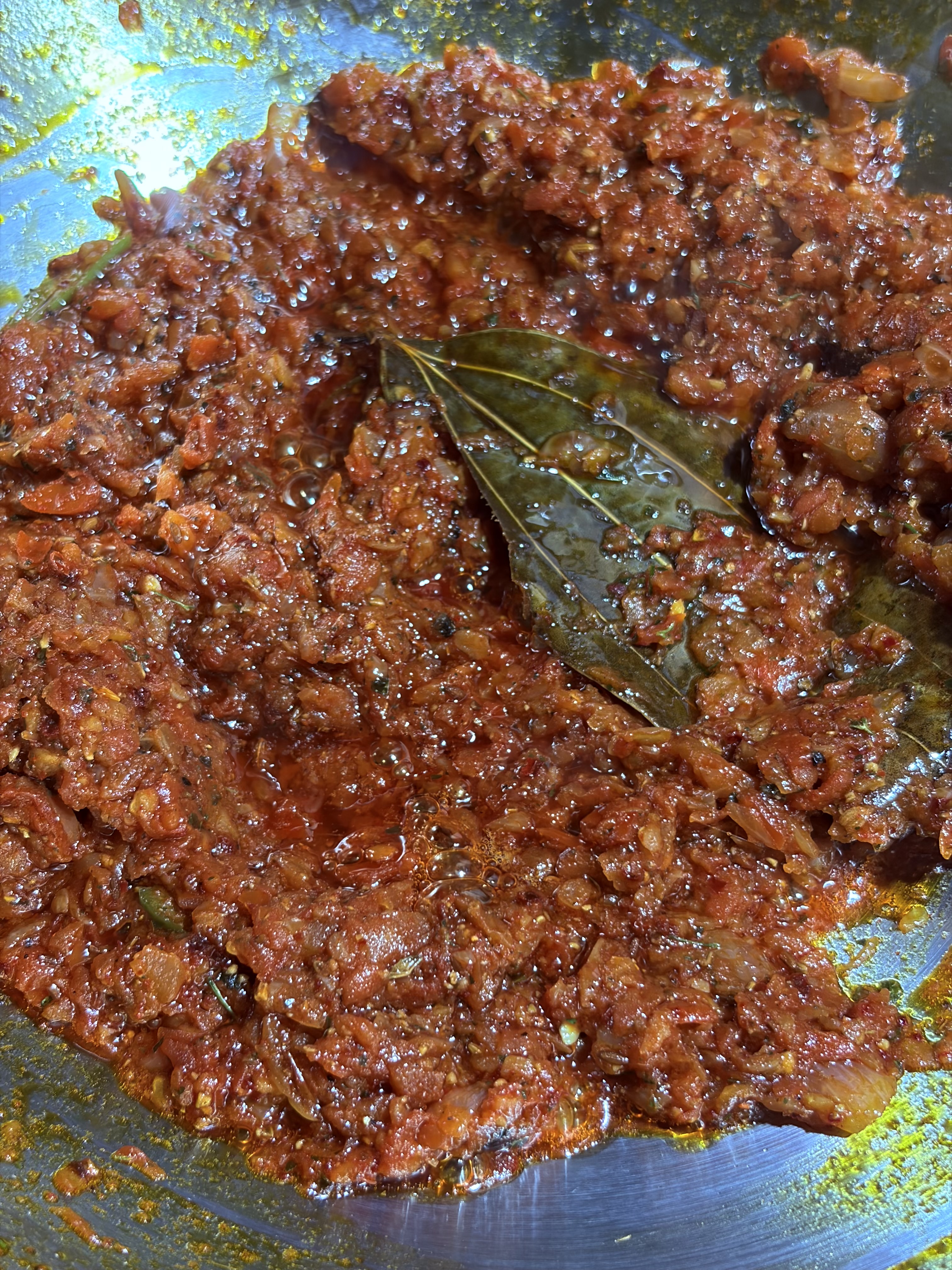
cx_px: 476
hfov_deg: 28.0
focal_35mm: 52
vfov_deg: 36.8
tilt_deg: -57.6
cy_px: 635
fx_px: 1907
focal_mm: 5.96
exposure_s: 1/100
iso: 160
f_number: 1.6
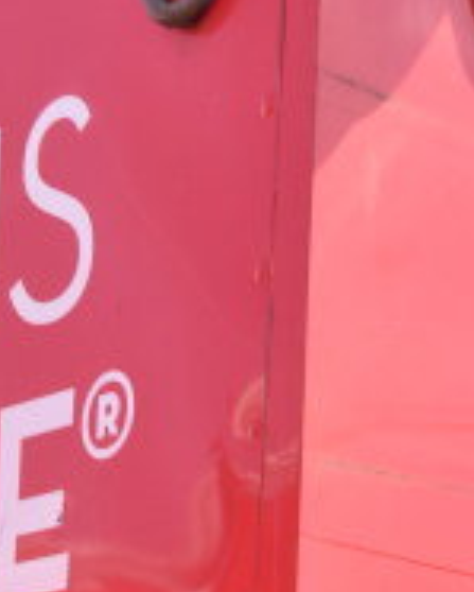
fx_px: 2663
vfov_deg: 11.9
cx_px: 837
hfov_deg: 9.7
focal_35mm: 152
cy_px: 963
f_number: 7.1
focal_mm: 22
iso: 200
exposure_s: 1/200
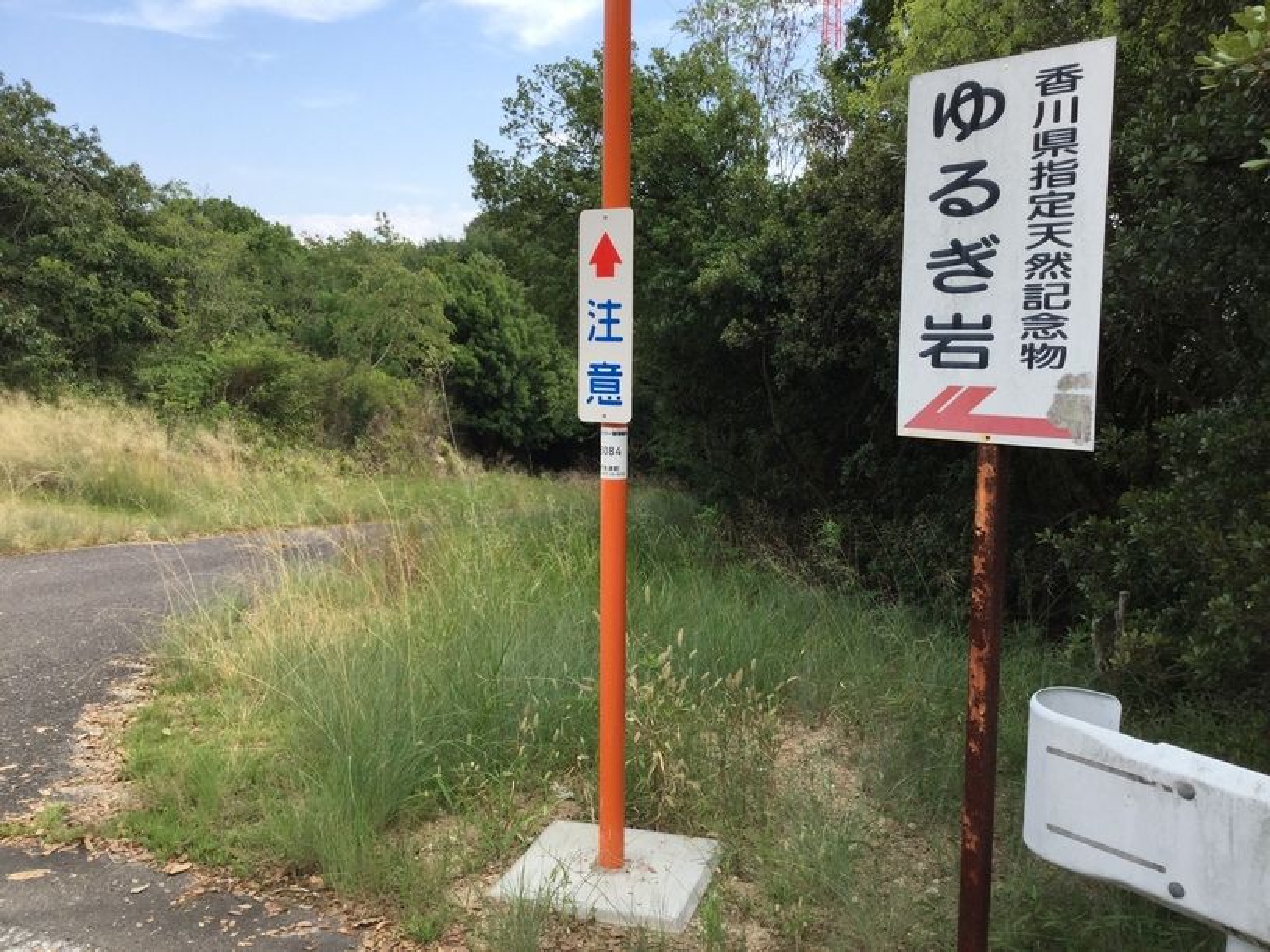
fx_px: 1137
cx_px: 635
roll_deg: -2.3
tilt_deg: -9.1
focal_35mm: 31
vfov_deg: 45.4
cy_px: 476
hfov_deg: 58.4
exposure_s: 1/657
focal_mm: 3.3
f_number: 2.4
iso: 25
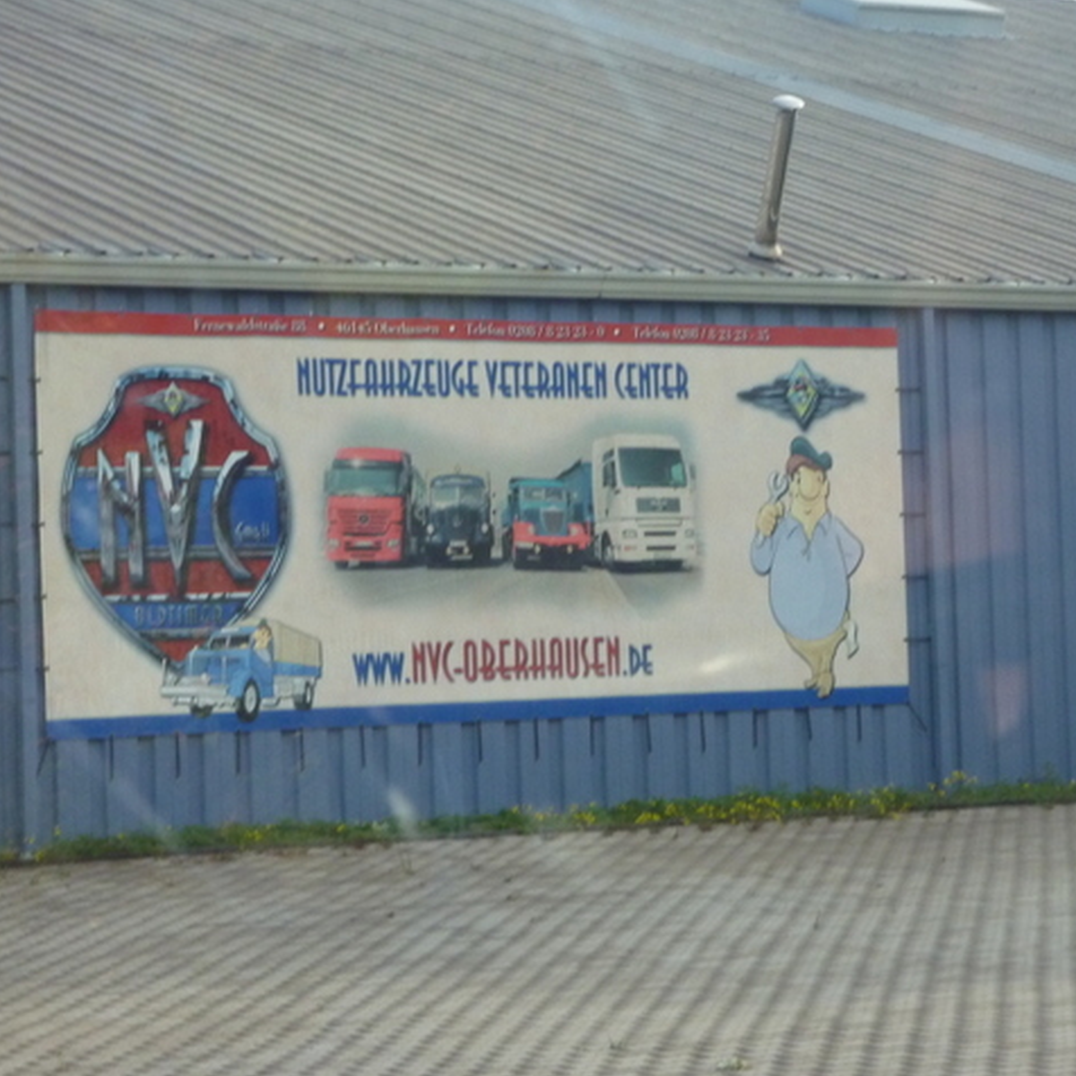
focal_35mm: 114
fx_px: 4009
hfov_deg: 15.3
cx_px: 599
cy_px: 538
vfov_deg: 15.3
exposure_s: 1/400
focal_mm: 15.8
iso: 320
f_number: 4.3
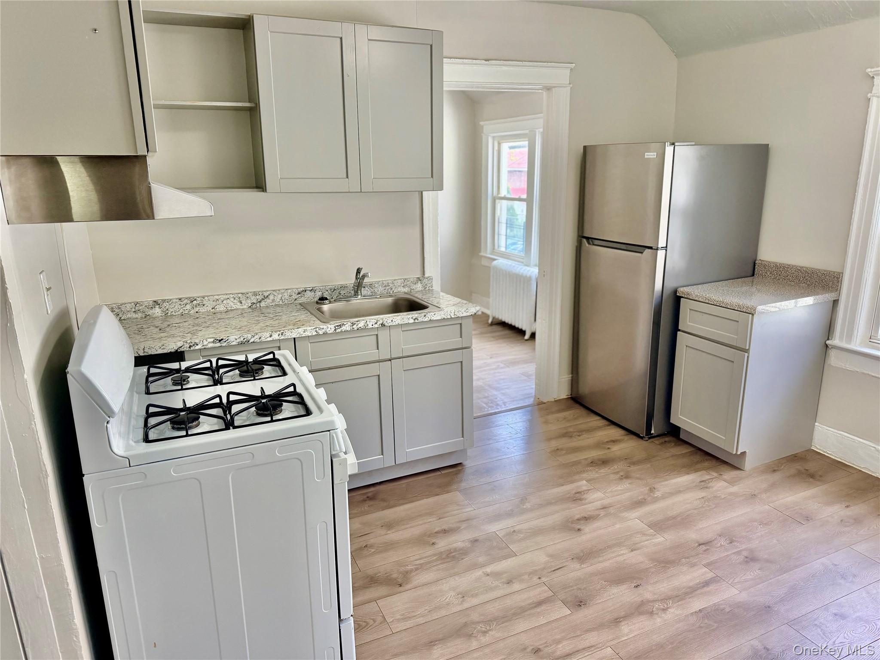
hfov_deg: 71.6
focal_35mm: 24
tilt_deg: -17.4
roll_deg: -0.5
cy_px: 330
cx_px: 440
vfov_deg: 56.8
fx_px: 610
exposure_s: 1/206
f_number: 1.78
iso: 200
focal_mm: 6.76
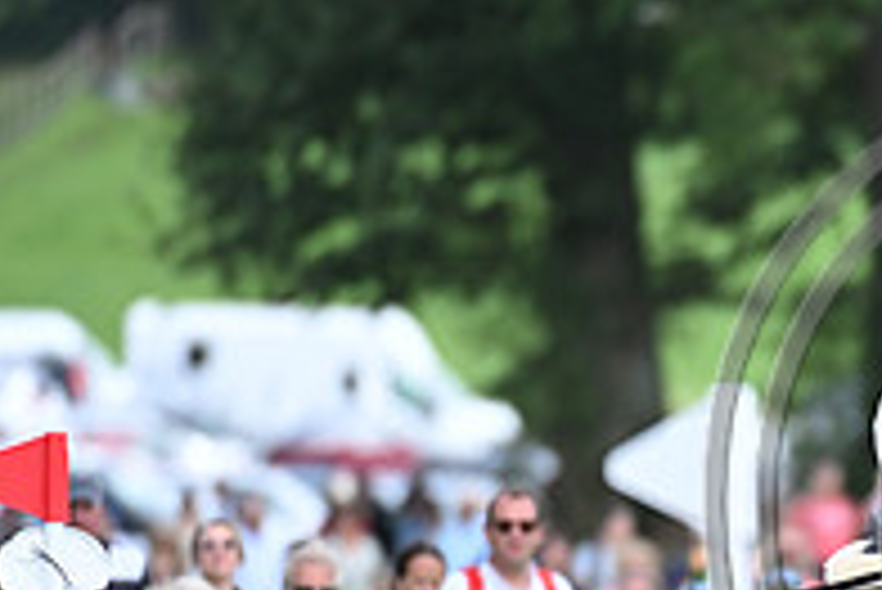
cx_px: 1116
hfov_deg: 1.7
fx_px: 29004
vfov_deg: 1.2
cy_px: 439
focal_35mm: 1183
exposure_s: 1/1600
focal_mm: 400
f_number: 5
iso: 900
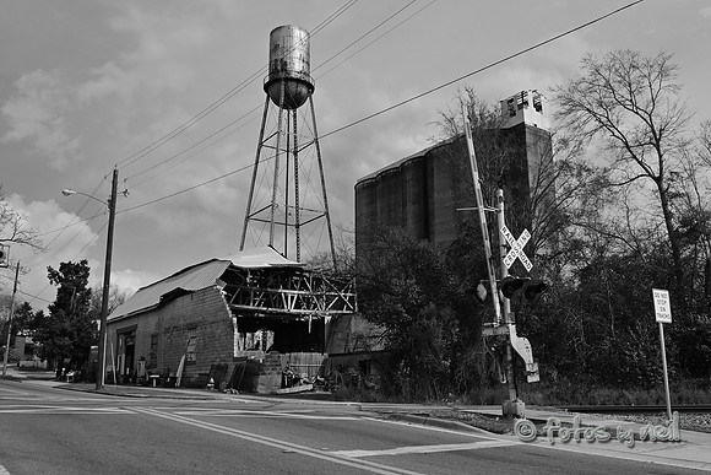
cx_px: 356
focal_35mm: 31
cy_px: 238
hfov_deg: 60.3
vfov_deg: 42.3
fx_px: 612
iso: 200
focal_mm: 21
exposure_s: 1/640
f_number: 13
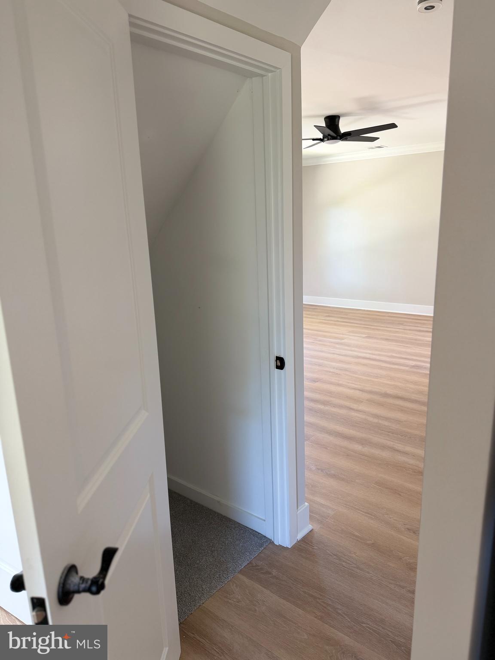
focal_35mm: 24
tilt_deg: -13.2
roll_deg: +2.1
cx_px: 248
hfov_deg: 56.8
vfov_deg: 71.6
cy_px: 330
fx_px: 458
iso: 125
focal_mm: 6.76
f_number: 1.78
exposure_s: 1/60
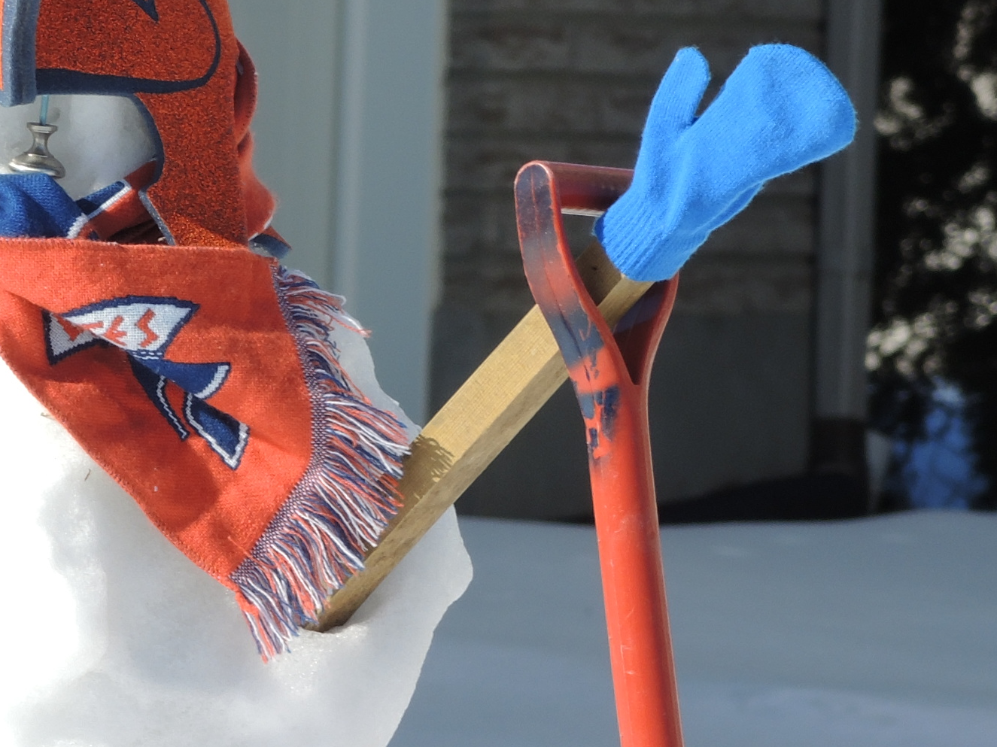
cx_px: -91
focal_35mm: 604
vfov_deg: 2.5
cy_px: 483
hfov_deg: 3.3
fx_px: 17392
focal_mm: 42.8
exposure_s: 1/640
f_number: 4
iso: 80
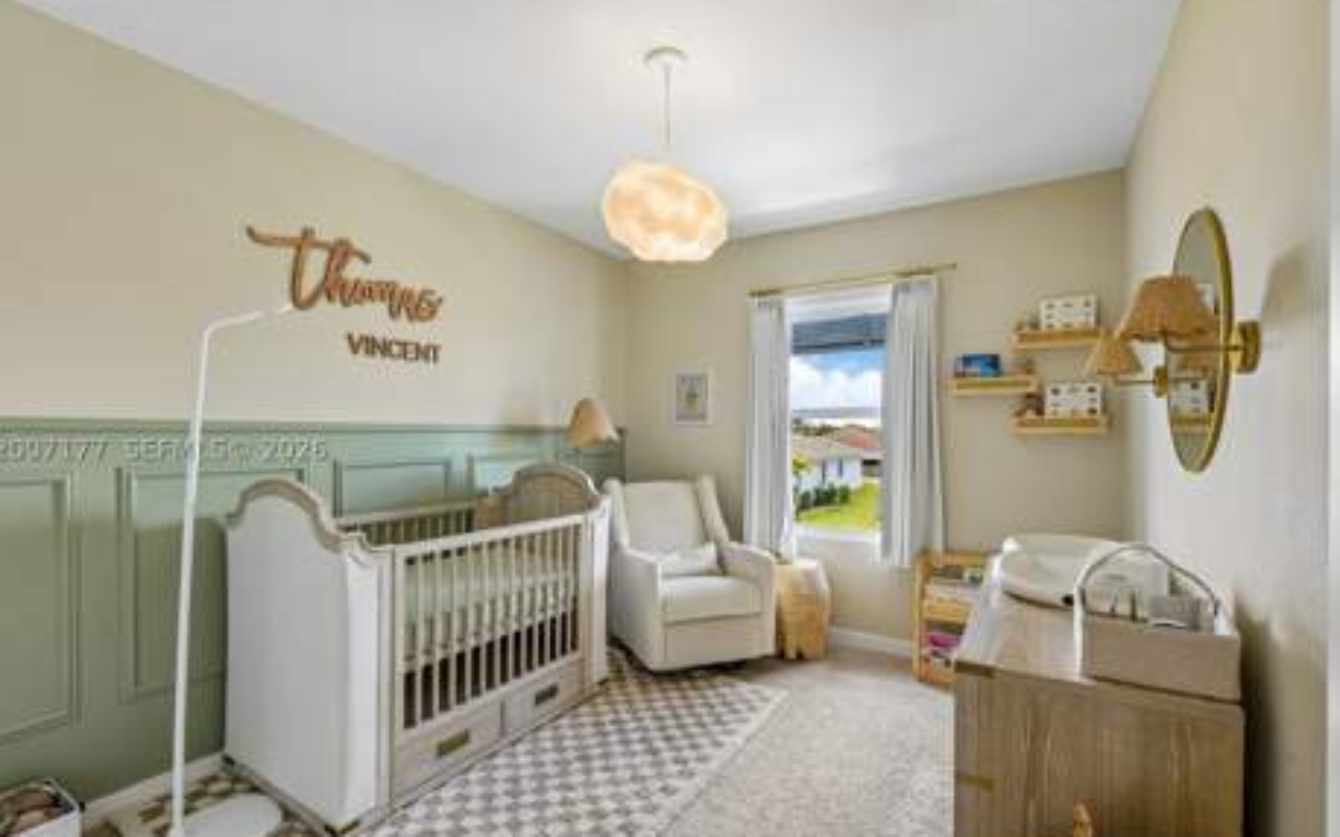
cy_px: 446
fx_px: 584
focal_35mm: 16
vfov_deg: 71.1
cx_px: 652
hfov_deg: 97.8
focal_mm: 15
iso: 200
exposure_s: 1/8
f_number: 9
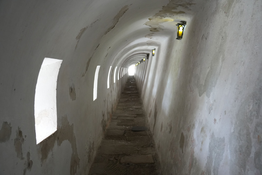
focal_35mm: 34
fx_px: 247
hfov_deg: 55.8
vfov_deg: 38.9
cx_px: 131
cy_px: 88
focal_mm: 34
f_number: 4
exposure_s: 1/160
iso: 2500
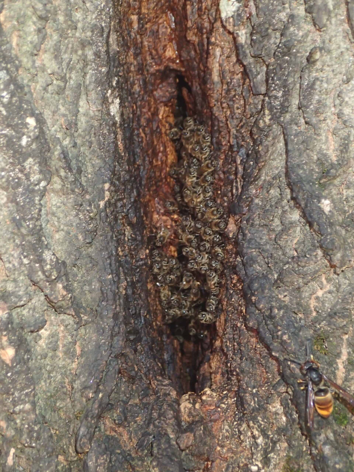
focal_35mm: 43
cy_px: 236
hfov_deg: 33.6
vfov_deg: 43.9
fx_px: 586
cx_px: 177
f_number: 9
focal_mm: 7.86
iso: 640
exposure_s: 1/40
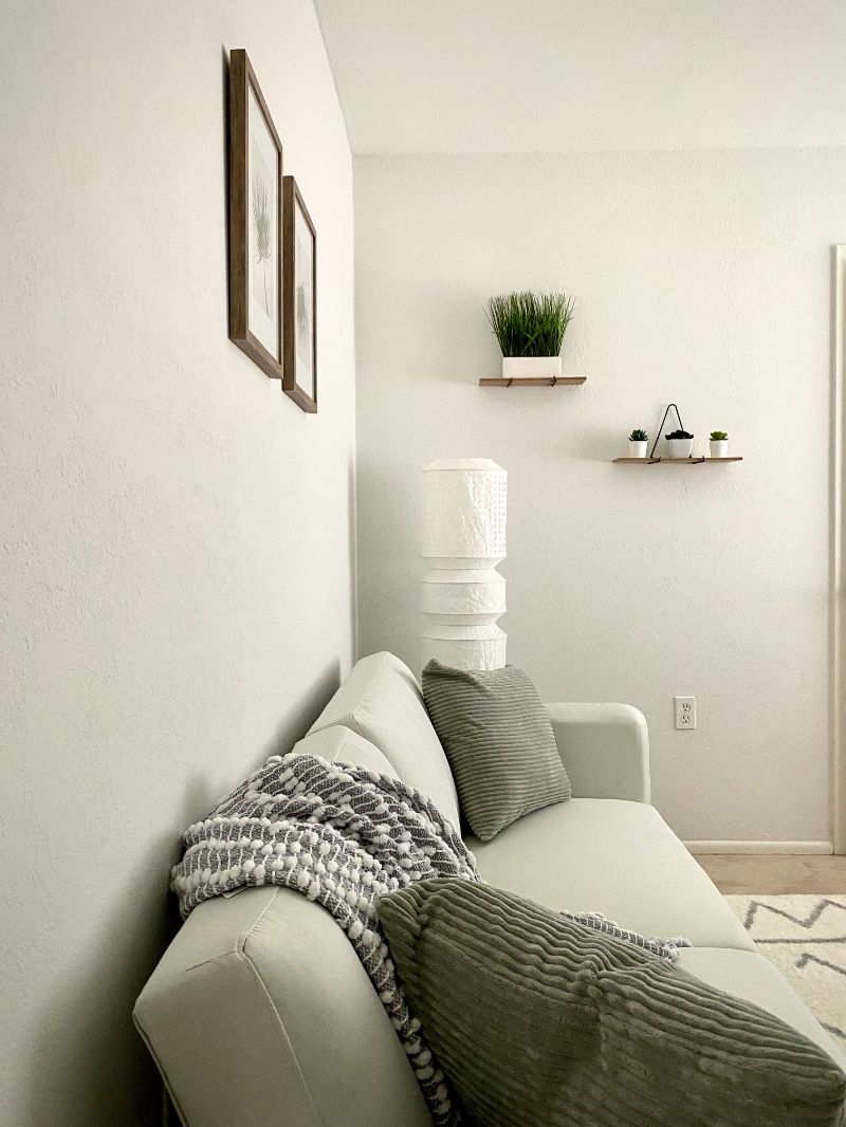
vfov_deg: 67.3
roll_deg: +0.0
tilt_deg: -0.7
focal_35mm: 26
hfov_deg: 53.1
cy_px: 564
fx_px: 847
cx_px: 423
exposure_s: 1/60
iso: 500
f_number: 1.8
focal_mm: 4.25
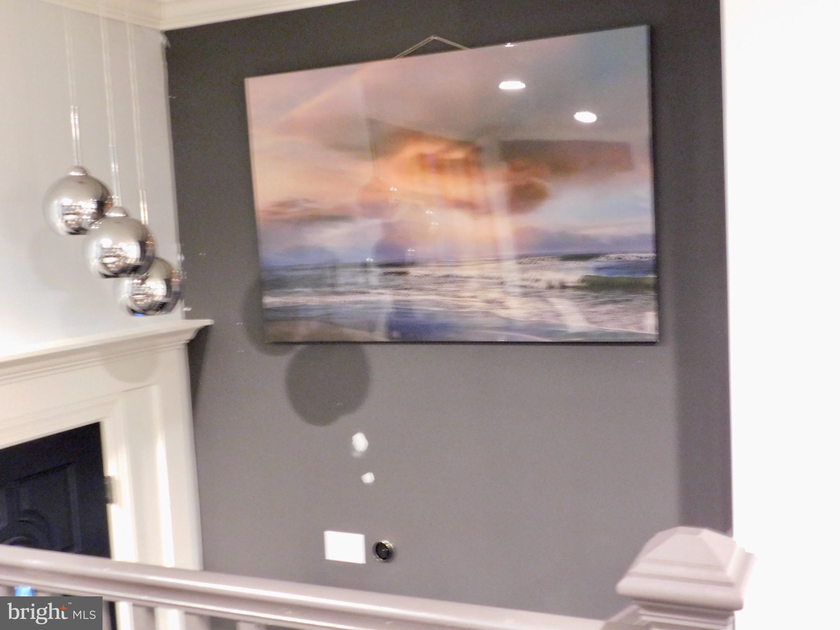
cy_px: 315
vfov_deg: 36.0
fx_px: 971
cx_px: 420
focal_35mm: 40
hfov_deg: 46.8
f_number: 3.6
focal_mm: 7.1
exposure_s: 1/1.6
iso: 800
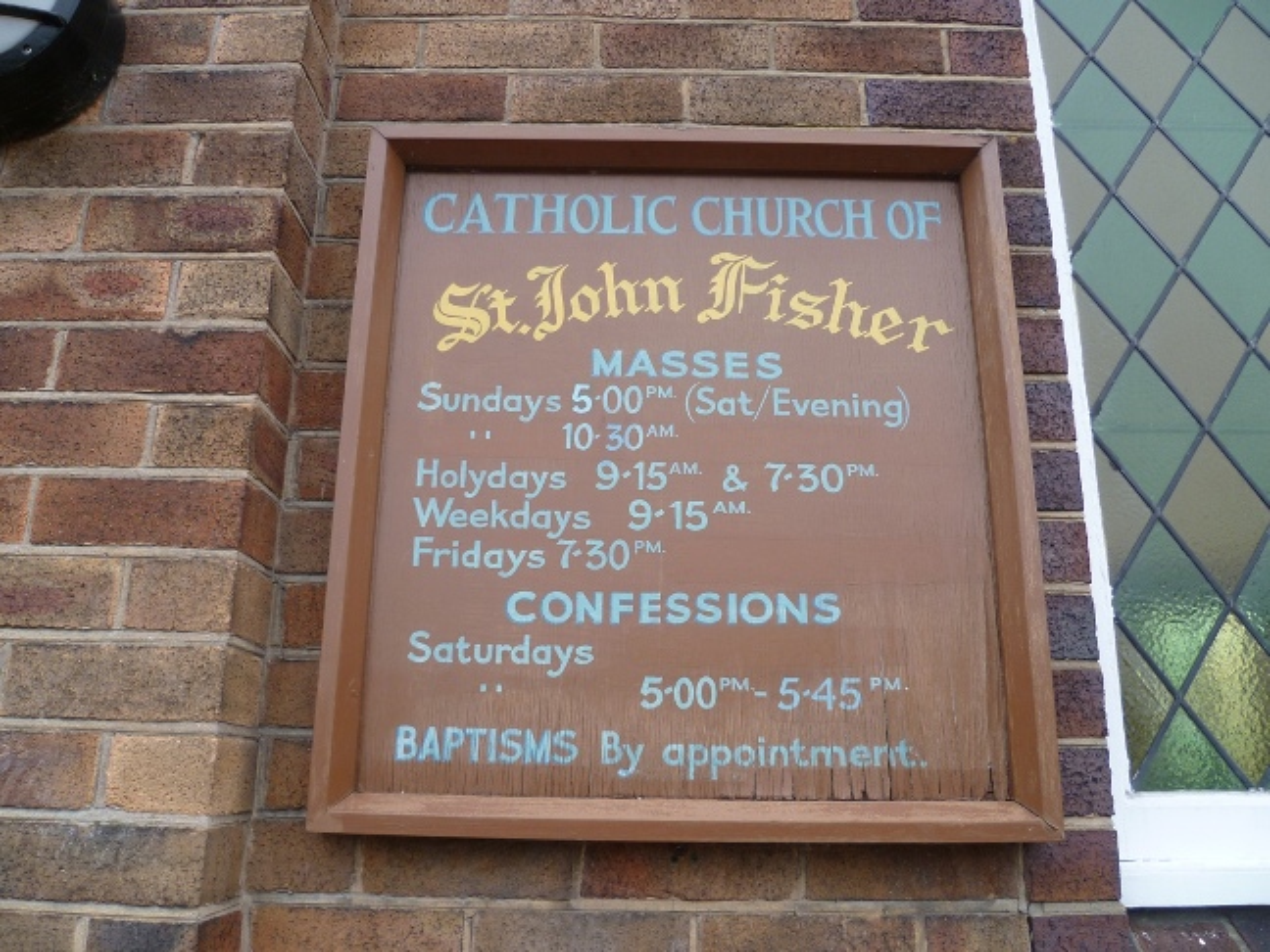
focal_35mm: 28
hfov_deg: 63.4
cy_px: 476
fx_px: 1027
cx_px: 635
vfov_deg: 49.7
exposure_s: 1/100
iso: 80
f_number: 2.8
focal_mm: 5
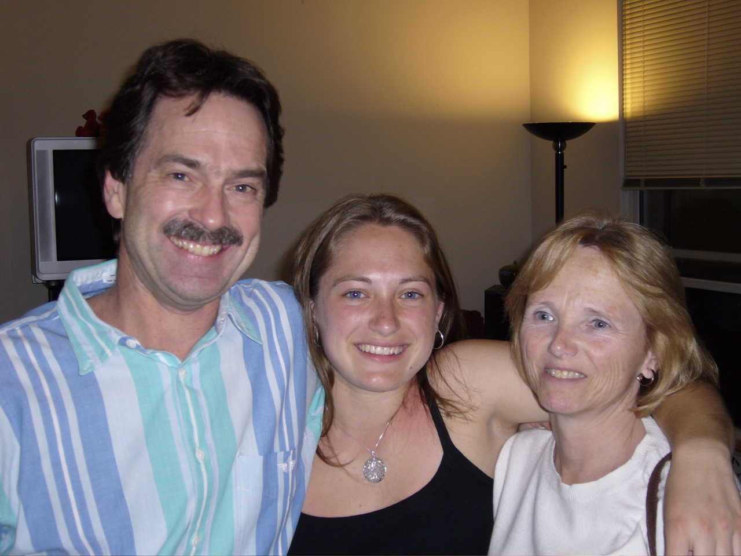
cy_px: 278
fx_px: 1177
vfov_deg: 26.6
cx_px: 370
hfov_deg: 34.9
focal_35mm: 55
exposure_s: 1/60
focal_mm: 9.1
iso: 100
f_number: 3.5
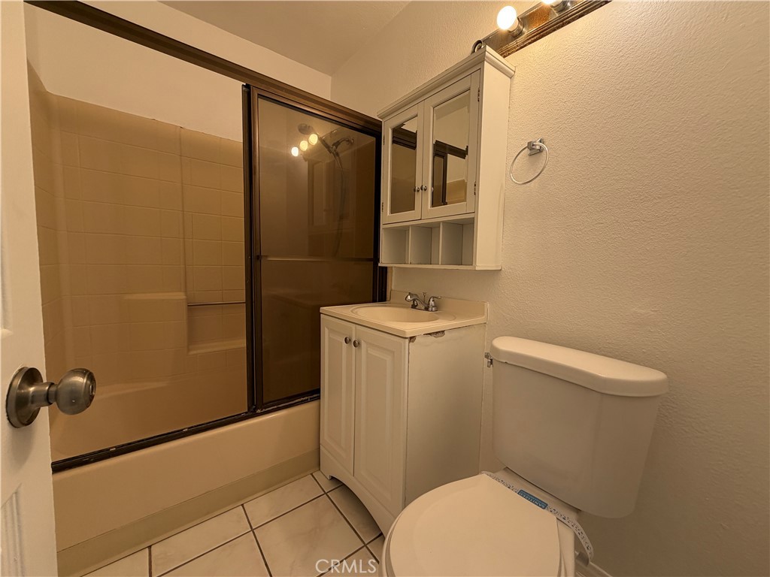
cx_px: 385
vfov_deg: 85.7
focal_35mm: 14
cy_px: 288
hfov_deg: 102.1
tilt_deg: -3.6
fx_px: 311
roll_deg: -0.5
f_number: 2.2
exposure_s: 1/120
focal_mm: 2.22
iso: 125
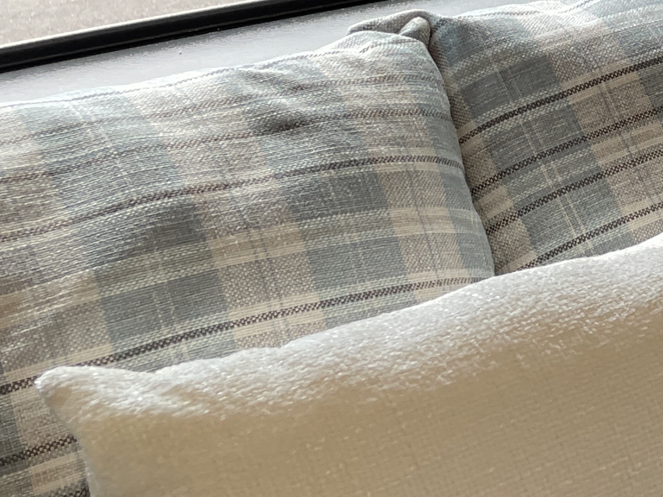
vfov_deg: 15.4
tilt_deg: -10.4
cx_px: 1023
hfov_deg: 18.3
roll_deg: +1.4
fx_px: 1800
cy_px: -1
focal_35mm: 94
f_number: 1.6
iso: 50
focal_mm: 4.2
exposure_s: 1/121
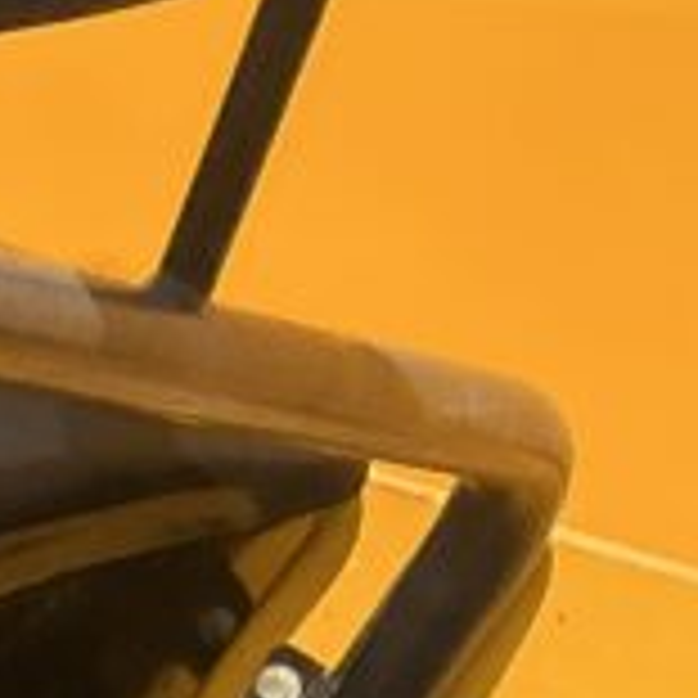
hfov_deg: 8.6
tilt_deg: -15.1
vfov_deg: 10.4
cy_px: 968
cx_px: -1531
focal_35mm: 163
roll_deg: -0.6
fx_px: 3719
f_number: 1.8
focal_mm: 3
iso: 25
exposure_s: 1/1912
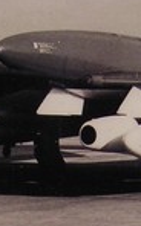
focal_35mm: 218
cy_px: 316
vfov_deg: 9.4
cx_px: 31
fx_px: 1346
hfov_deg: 6.0
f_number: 3.2
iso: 50
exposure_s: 1/20
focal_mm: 6.3
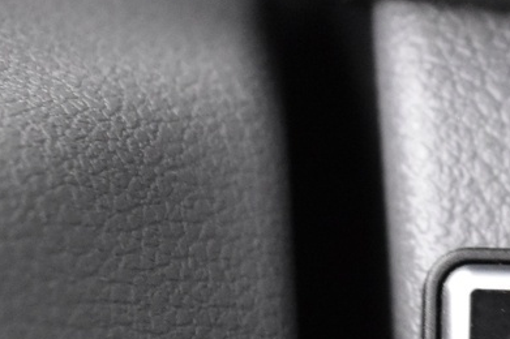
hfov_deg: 17.4
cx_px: 623
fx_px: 1585
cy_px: 373
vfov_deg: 12.0
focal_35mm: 112
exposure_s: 1/6
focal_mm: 18
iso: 3200
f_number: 3.5
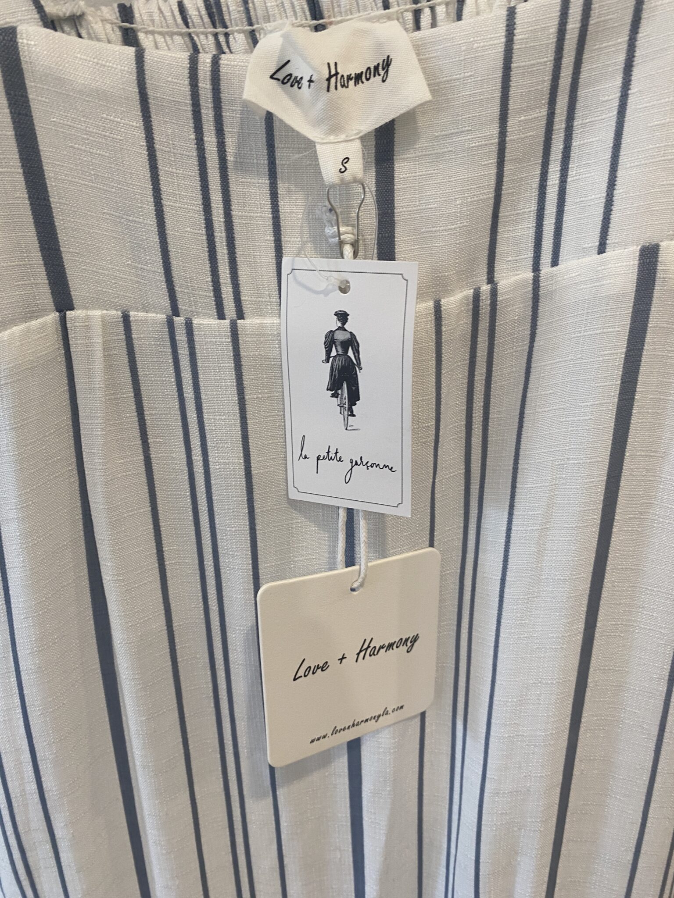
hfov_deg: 53.1
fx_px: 675
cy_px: 449
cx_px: 337
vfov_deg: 67.3
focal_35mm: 26
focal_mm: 4.25
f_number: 1.8
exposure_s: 1/60
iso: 80
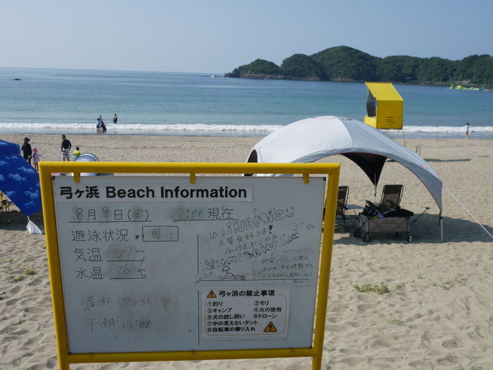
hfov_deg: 53.9
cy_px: 185
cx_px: 246
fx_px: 484
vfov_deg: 41.8
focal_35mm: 34
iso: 200
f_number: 5.6
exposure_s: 1/1600
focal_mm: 17
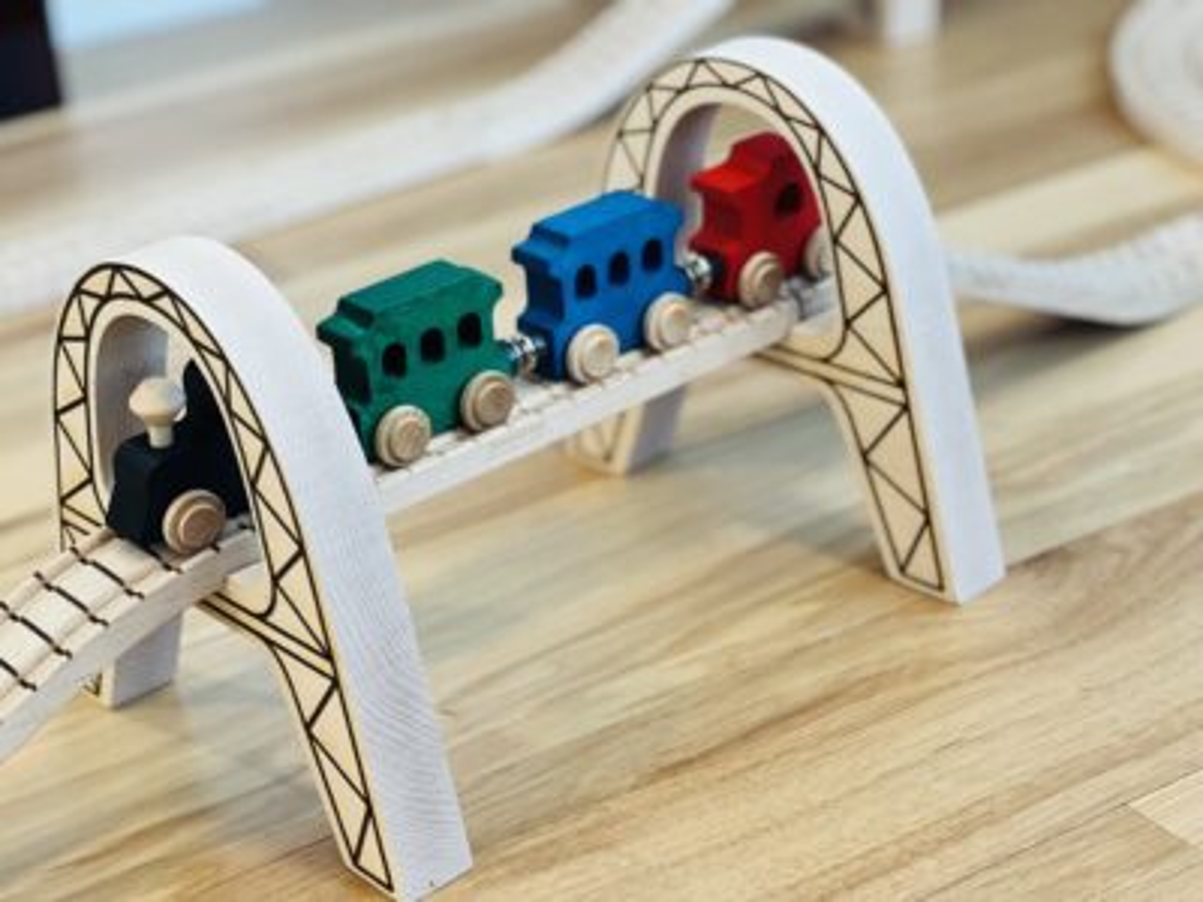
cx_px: 602
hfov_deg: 25.3
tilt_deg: -26.2
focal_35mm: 77
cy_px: 451
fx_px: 2676
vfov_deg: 19.1
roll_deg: +4.0
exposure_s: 1/40
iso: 250
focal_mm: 9
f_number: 2.8
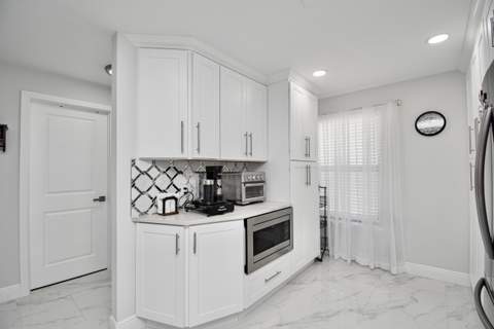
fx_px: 206
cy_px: 164
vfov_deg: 77.3
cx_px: 247
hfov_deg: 100.4
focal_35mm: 15
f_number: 5.6
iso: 400
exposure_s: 1/125
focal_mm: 10
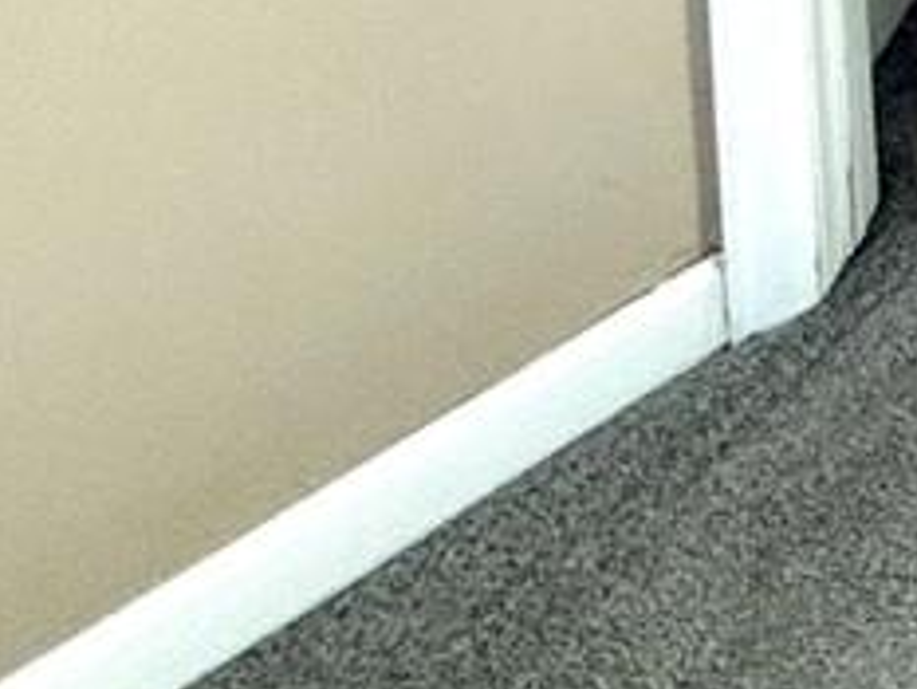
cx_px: 2944
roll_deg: +0.7
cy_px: -1622
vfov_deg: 9.7
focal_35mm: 96
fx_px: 2544
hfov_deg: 10.6
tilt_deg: -2.5
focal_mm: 2.22
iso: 64
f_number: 2.2
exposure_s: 1/207
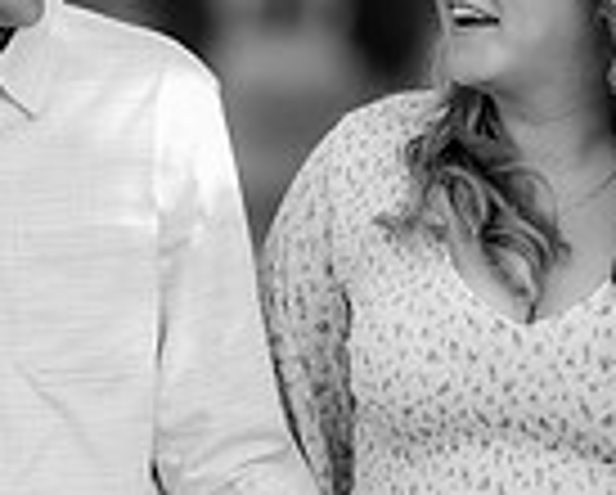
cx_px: 181
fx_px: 6554
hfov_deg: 5.4
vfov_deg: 4.3
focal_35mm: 359
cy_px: 188
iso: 200
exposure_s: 1/1000
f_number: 1.4
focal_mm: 85
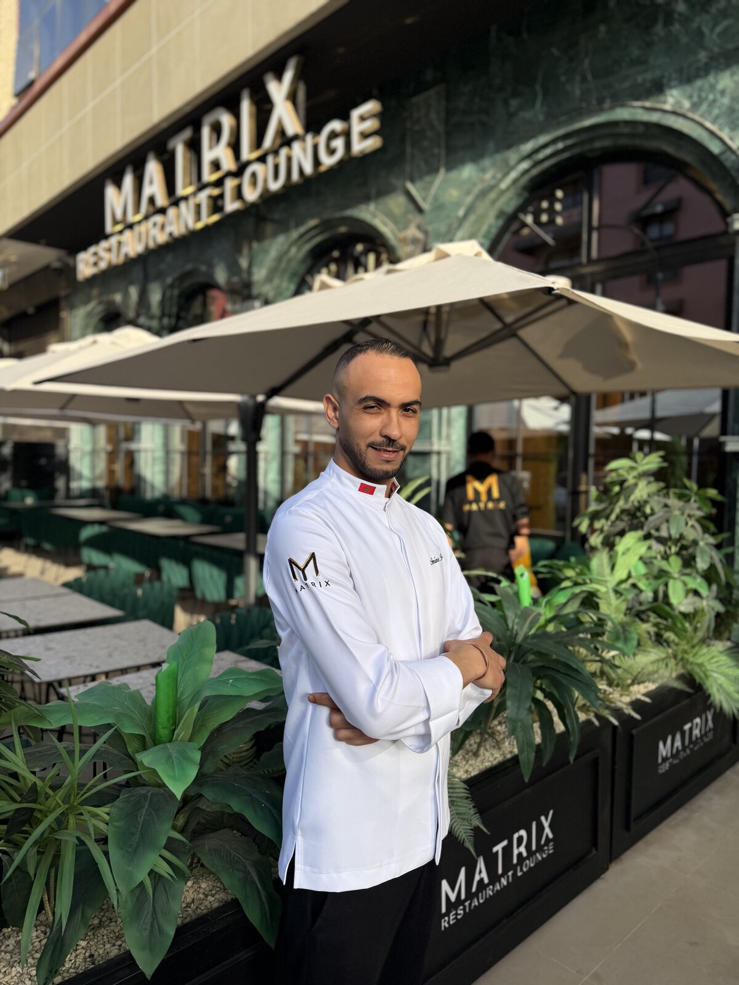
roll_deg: -0.4
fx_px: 683
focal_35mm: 24
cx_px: 370
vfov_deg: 71.6
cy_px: 492
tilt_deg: -3.6
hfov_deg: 56.8
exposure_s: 1/3021
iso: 80
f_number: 1.78
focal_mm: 6.76
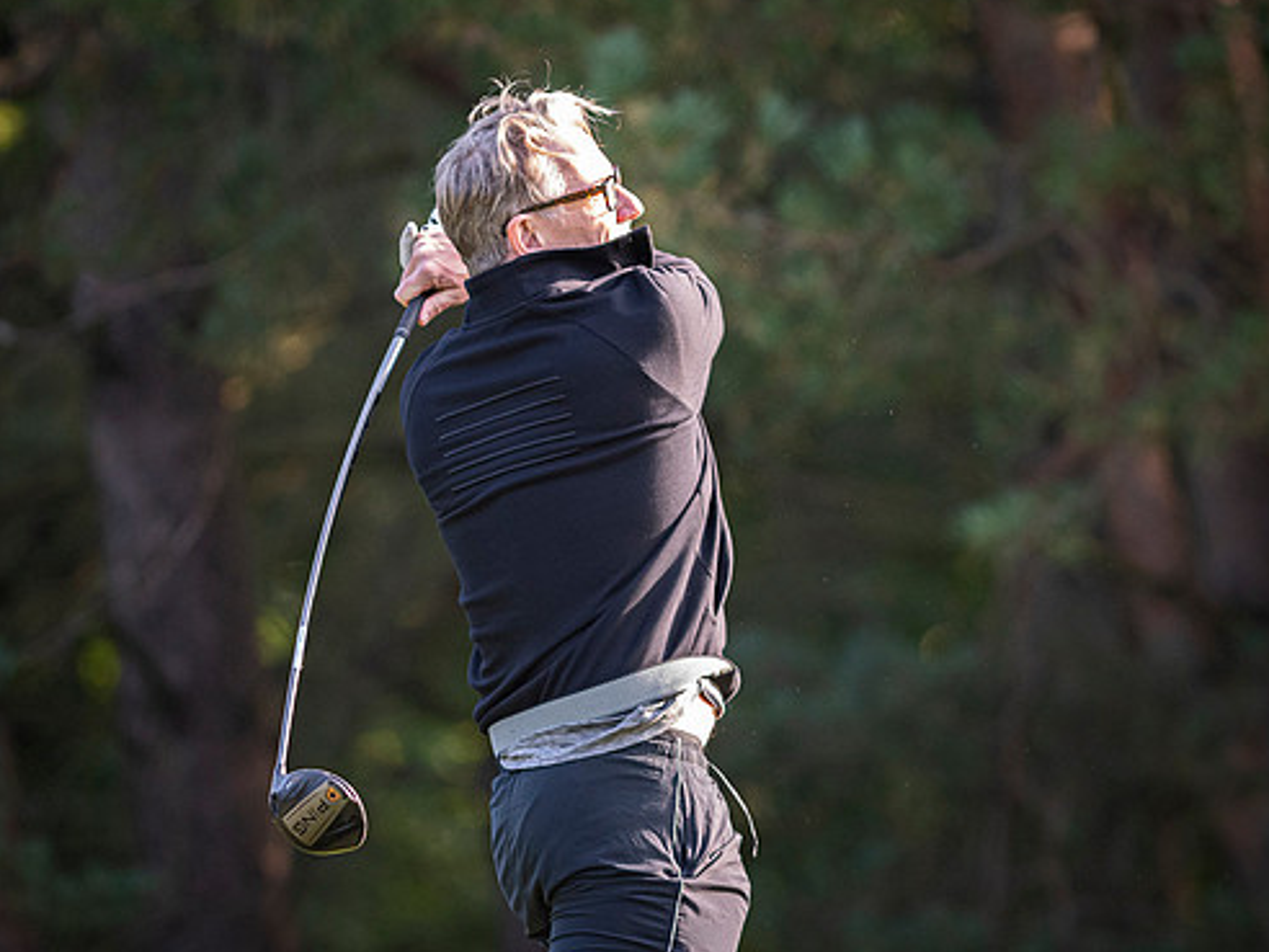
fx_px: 25002
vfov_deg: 2.2
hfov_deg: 2.9
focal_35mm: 682
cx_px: 789
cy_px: 553
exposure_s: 1/1250
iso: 1100
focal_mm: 300
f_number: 2.8
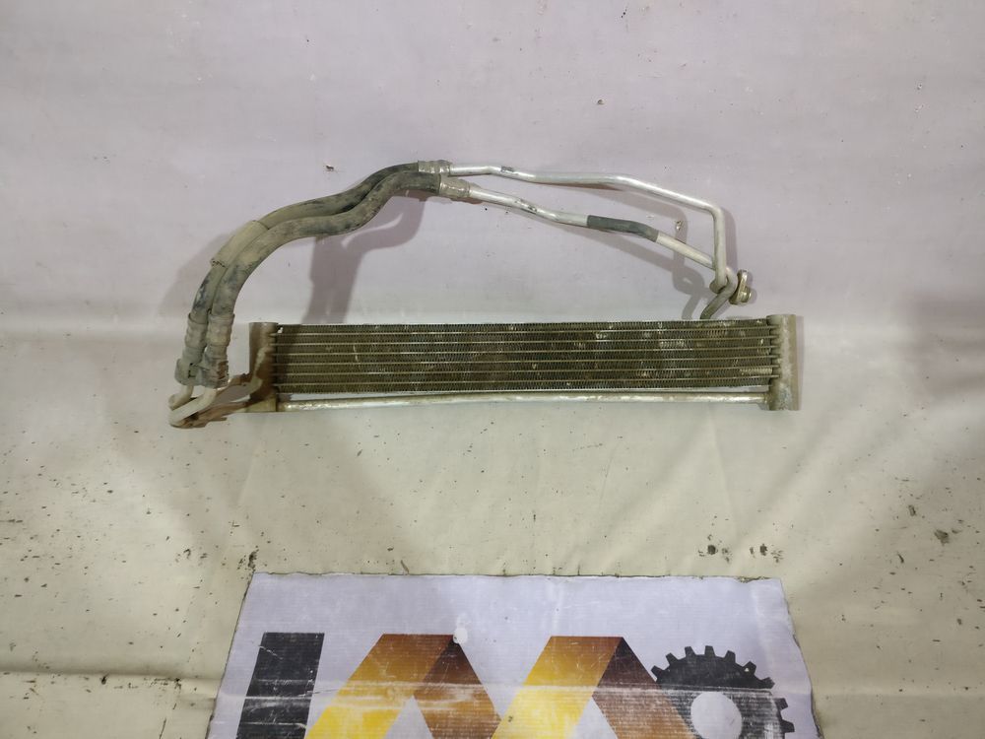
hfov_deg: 63.4
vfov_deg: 49.7
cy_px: 370
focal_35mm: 28
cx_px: 492
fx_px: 797
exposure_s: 1/20
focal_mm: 4.26
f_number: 2
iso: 400
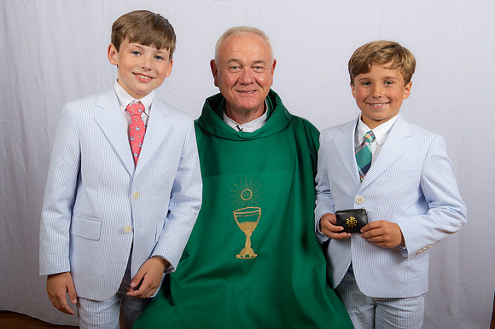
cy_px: 164
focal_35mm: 50
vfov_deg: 27.0
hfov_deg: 39.6
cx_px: 248
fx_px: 687
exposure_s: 1/200
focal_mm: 50
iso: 320
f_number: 8
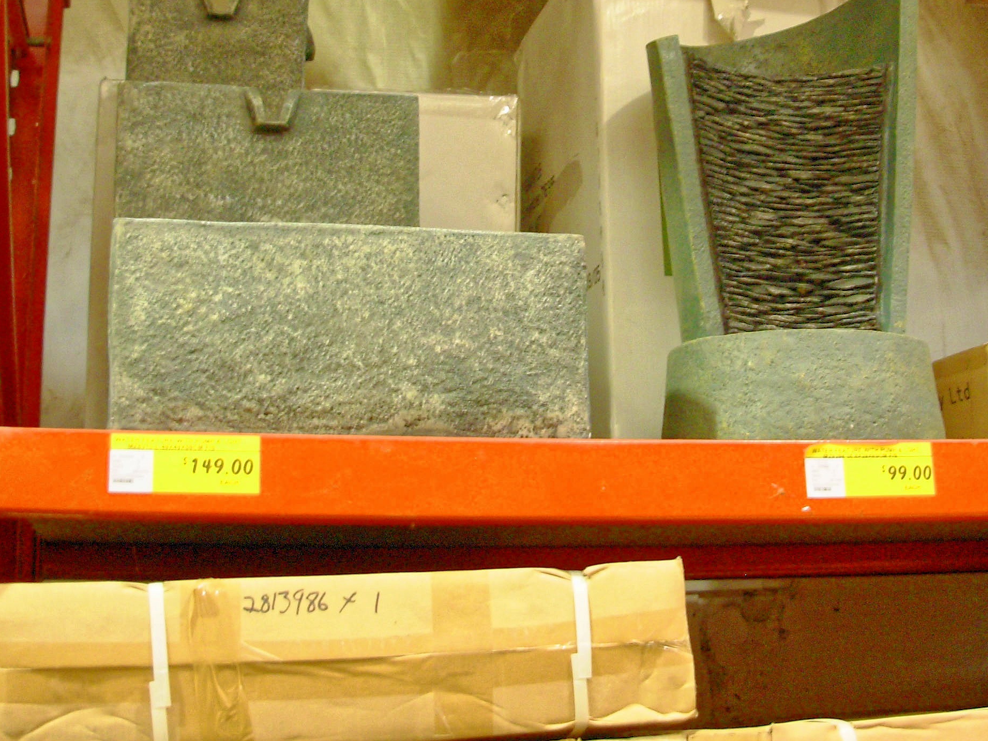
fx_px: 1656
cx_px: 571
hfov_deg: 33.2
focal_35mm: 58
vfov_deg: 25.0
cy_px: 200
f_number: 2.9
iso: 77
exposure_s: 1/4
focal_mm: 6.3
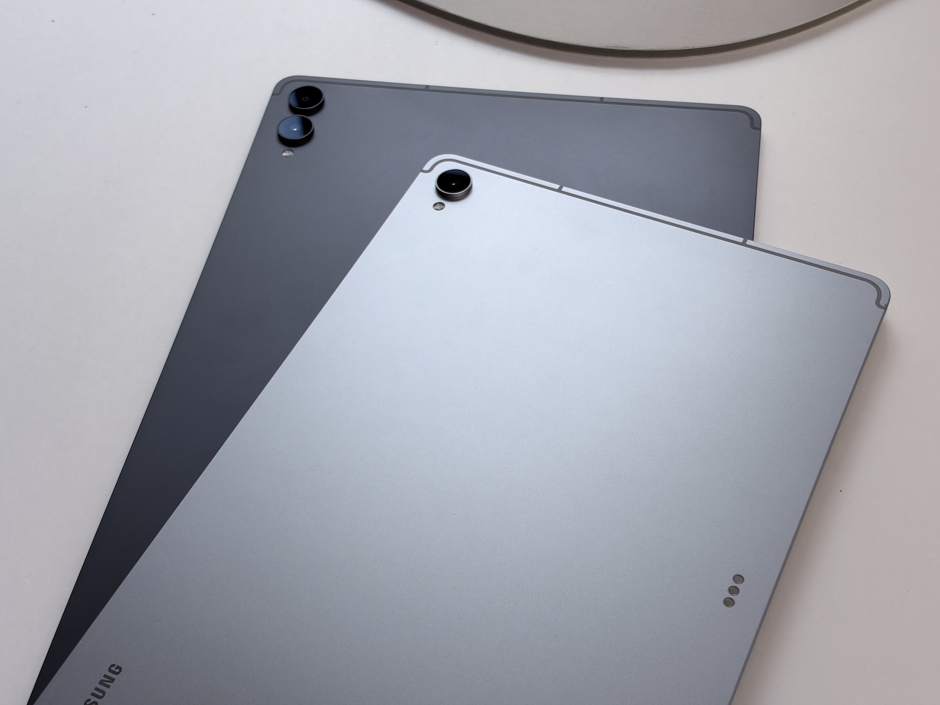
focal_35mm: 48
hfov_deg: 39.7
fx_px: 1303
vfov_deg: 30.3
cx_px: 470
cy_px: 352
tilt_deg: -50.0
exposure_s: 1/450
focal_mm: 6.93
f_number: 1.8
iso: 64
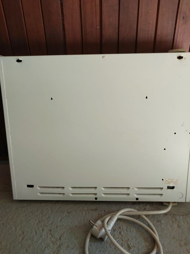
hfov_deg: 46.8
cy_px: 127
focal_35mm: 30
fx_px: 220
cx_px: 95
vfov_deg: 60.0
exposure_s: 1/60
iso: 40
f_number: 1.8
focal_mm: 4.6
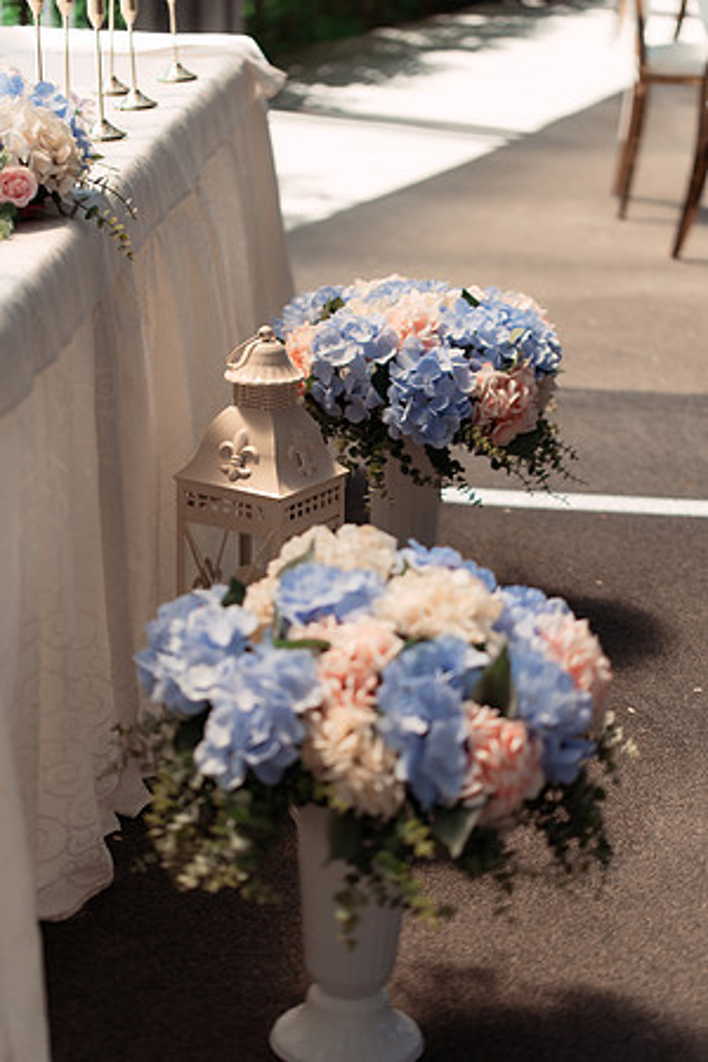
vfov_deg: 22.6
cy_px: 531
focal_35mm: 90
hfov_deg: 15.2
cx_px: 354
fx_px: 2655
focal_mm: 90
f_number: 3.2
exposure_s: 1/640
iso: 200
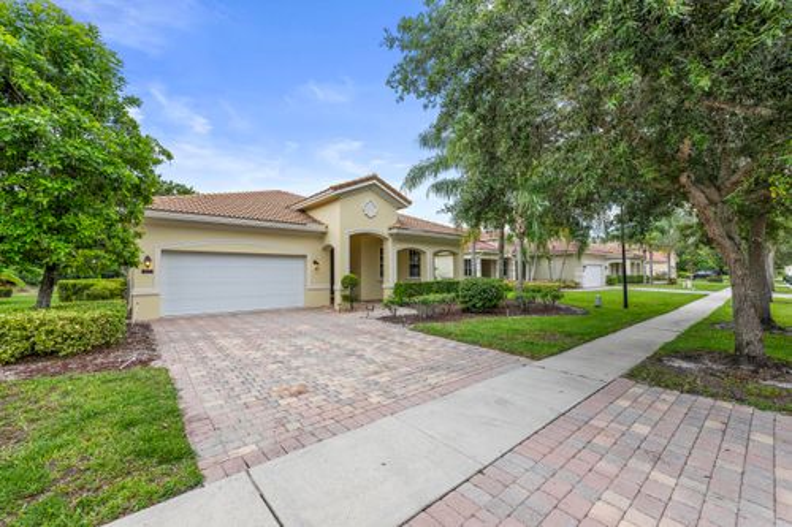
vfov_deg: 81.2
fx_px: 308
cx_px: 396
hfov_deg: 104.3
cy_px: 264
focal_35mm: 14
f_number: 8
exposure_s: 1/100
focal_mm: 14
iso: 500
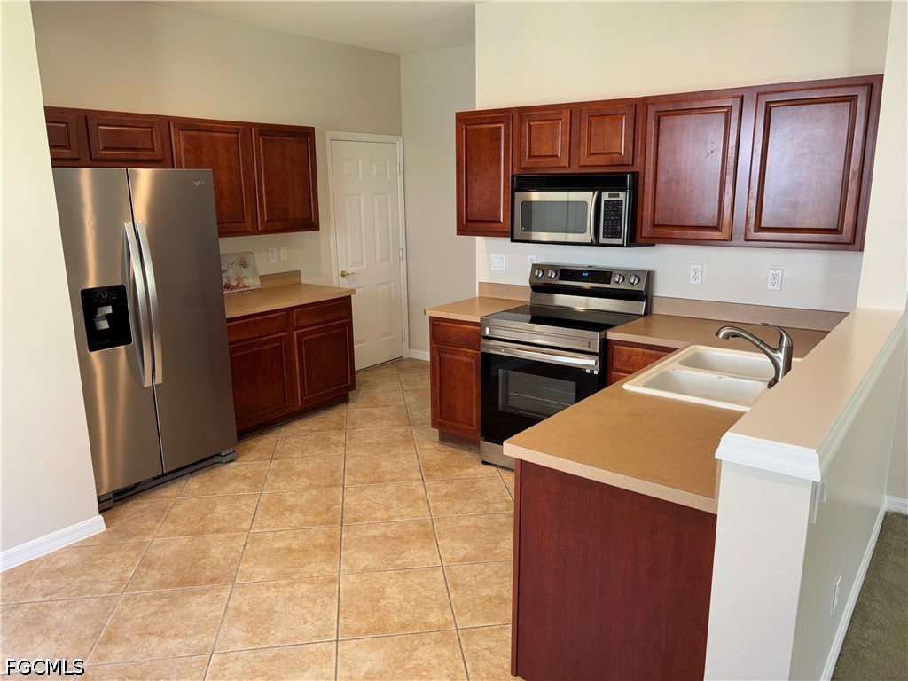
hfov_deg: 67.3
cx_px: 454
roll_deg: +0.4
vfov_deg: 53.1
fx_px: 682
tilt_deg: -13.1
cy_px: 340
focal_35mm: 26
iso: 40
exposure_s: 1/22
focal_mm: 5.96
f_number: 1.6
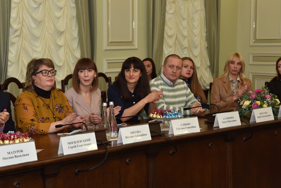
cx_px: 124
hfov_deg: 23.9
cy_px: 83
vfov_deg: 16.1
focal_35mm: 85
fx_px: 664
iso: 800
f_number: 4.5
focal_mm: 65
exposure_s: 1/200
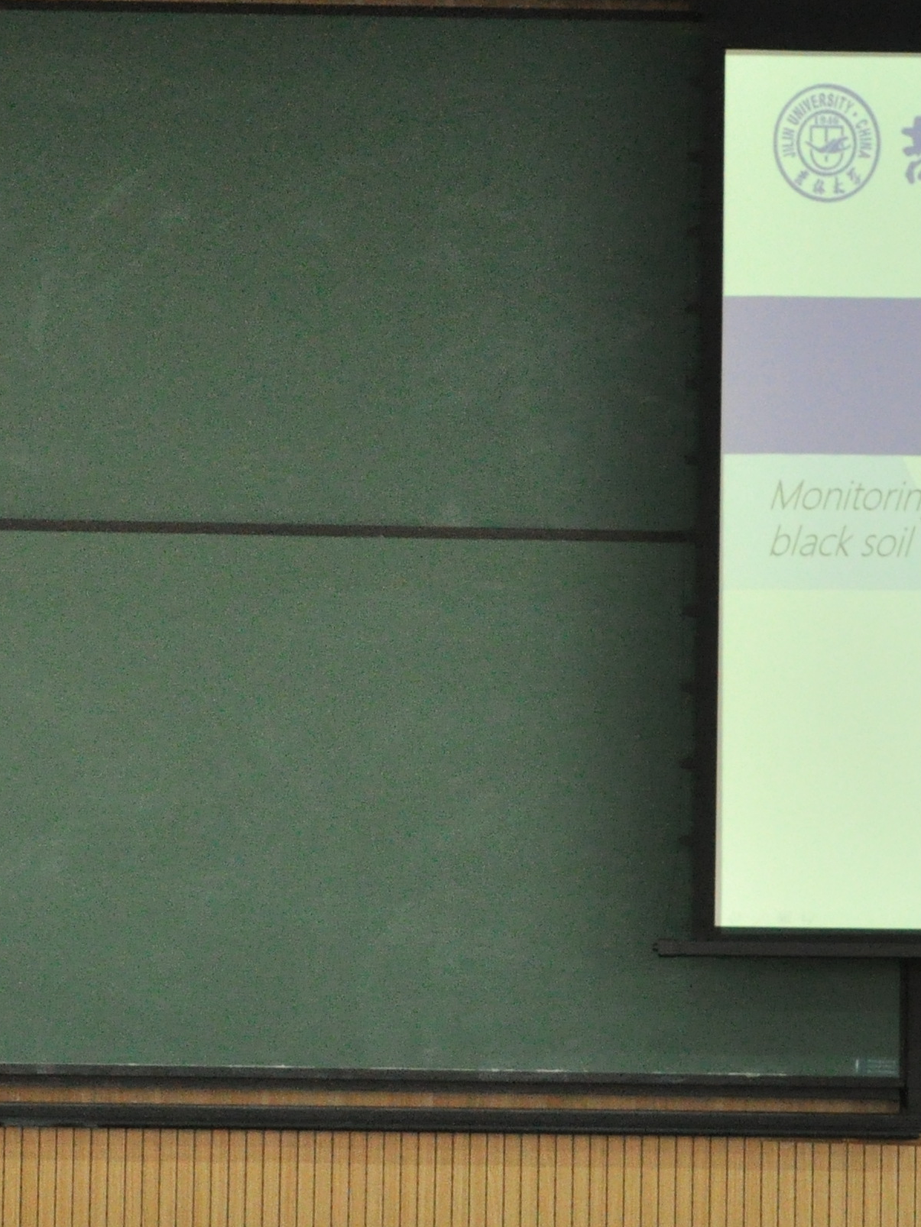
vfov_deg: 19.6
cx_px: 601
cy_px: 708
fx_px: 3547
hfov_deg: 14.8
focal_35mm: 100
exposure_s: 1/320
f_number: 4.5
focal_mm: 26
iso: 1600
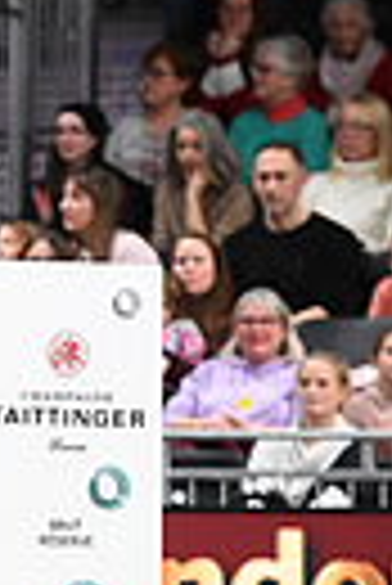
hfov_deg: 2.1
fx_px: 10523
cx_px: -910
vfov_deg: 3.2
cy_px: 297
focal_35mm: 646
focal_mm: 145
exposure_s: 1/800
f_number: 4
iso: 5000
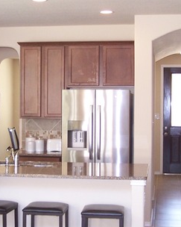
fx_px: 523
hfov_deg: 19.6
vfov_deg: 24.4
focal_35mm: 78
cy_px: 96
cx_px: 63
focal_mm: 6.3
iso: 140
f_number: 2.8
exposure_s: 1/20
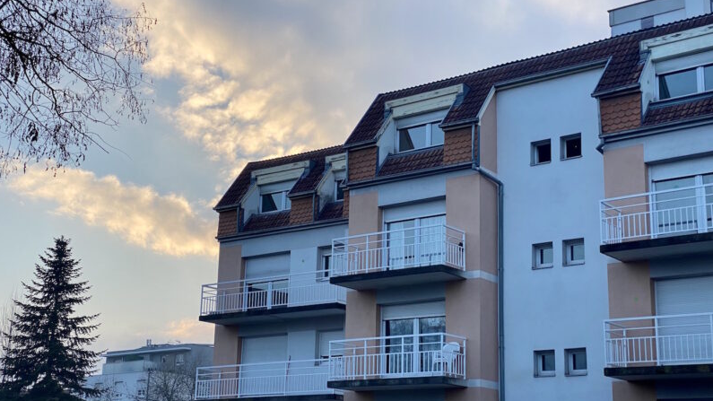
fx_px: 1078
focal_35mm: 57
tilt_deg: +14.0
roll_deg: -1.3
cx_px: 356
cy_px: 237
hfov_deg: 36.6
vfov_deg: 21.1
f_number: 2
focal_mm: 6
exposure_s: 1/539
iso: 20
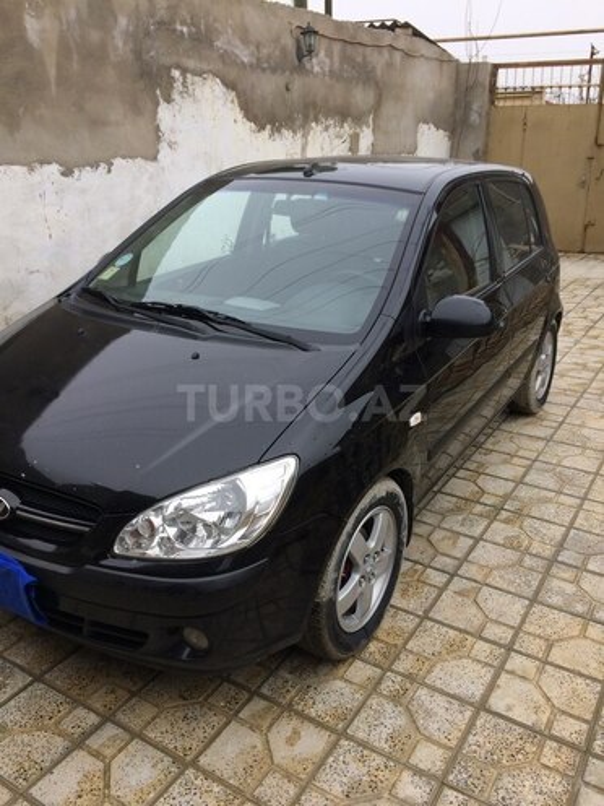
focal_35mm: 29
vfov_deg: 61.7
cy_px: 403
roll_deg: +1.7
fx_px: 675
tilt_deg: -21.8
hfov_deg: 48.2
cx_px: 302
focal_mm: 4.15
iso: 32
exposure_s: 1/838
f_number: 2.2
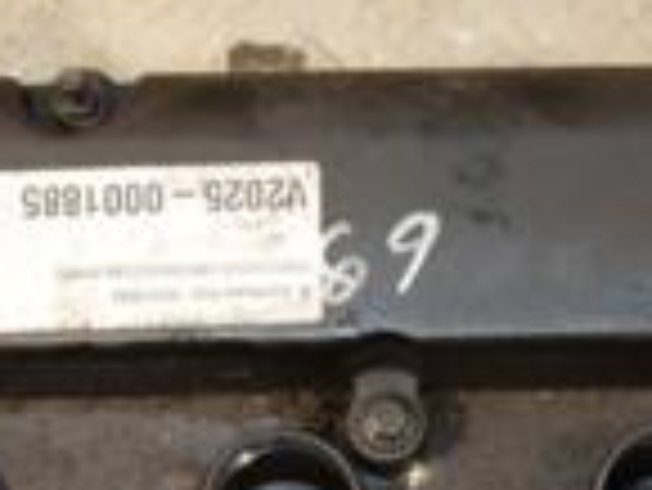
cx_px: 369
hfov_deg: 13.8
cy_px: 378
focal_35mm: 143
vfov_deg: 10.4
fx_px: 2696
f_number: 5
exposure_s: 1/160
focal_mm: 24
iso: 800
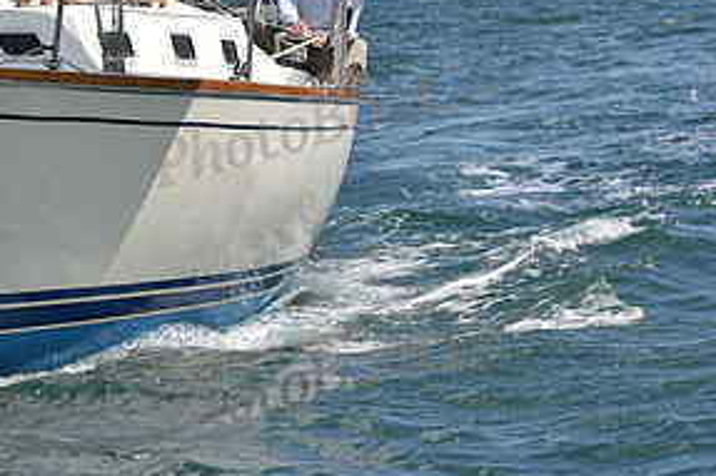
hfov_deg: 11.0
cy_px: 29
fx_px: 3697
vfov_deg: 7.4
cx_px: 25
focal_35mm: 186
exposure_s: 1/800
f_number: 6.3
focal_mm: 92
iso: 320
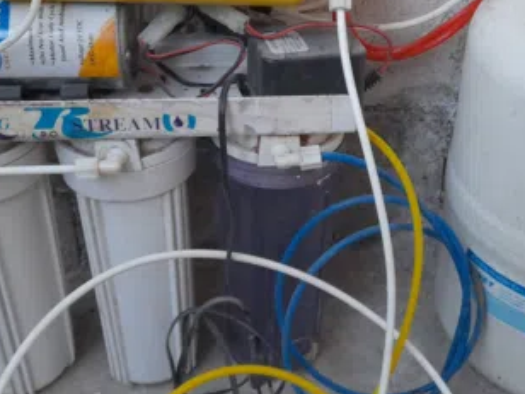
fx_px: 789
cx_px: 319
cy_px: 148
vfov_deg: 27.9
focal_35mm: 52
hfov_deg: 36.7
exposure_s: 1/50
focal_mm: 4.6
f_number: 2
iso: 200
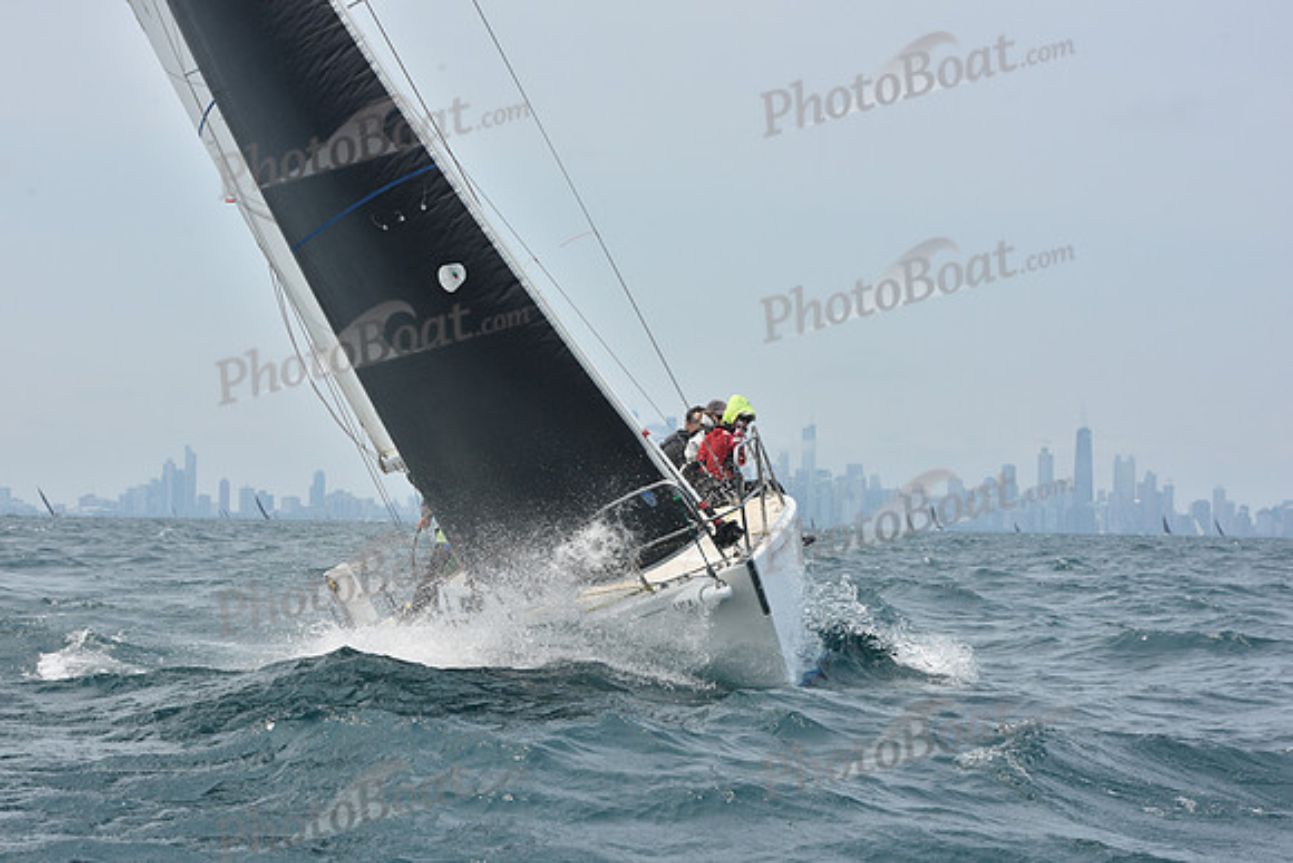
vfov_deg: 14.9
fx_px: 3305
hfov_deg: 22.1
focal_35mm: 92
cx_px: 646
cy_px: 432
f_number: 11
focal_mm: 92
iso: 250
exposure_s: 1/800
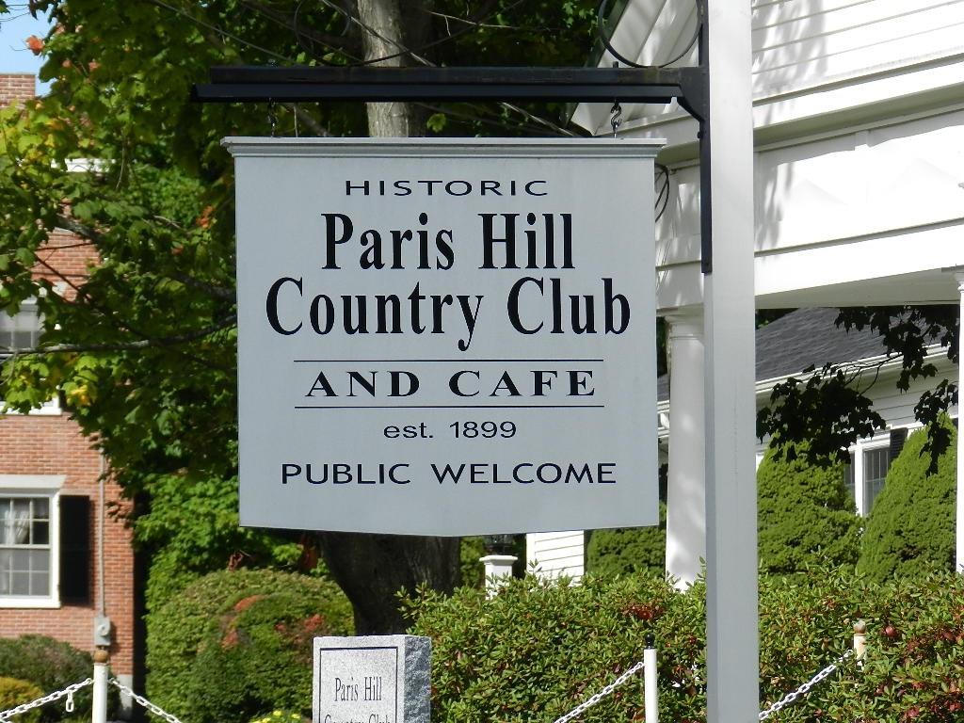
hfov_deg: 6.9
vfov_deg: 5.2
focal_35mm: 286
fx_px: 7965
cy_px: 362
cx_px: 482
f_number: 5.3
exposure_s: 1/640
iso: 160
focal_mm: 50.8
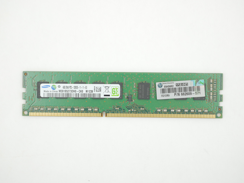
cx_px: 122
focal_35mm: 60
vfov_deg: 24.4
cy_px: 92
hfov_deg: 32.2
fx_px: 423
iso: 800
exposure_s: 1/100
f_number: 5.6
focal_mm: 30
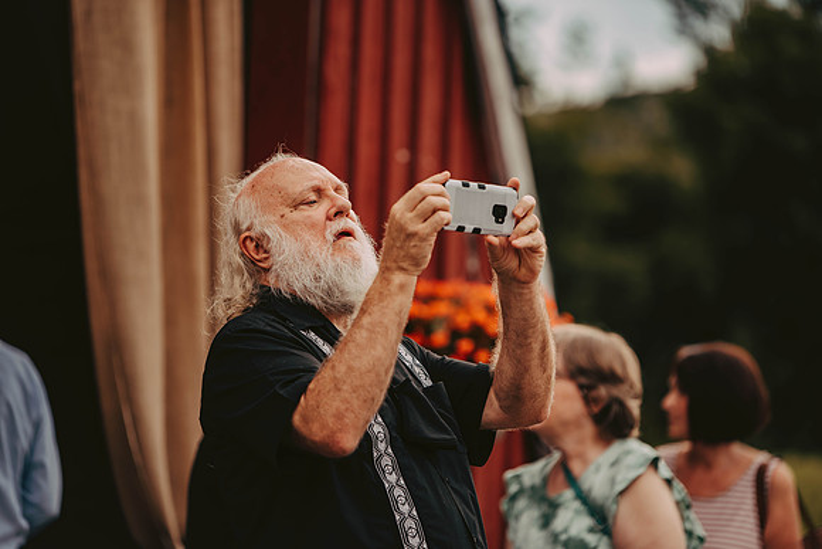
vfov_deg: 8.3
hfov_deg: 12.4
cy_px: 274
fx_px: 3768
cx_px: 411
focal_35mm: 165
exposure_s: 1/1250
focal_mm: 165
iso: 200
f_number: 2.8
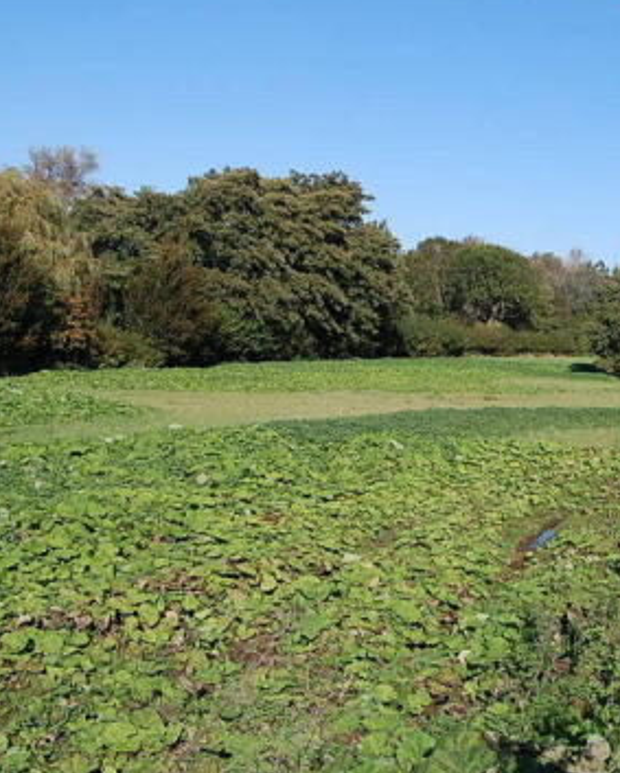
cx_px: 484
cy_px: 324
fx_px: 1077
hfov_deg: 31.4
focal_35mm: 47
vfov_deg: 39.4
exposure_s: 1/320
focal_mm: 18
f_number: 9
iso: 200
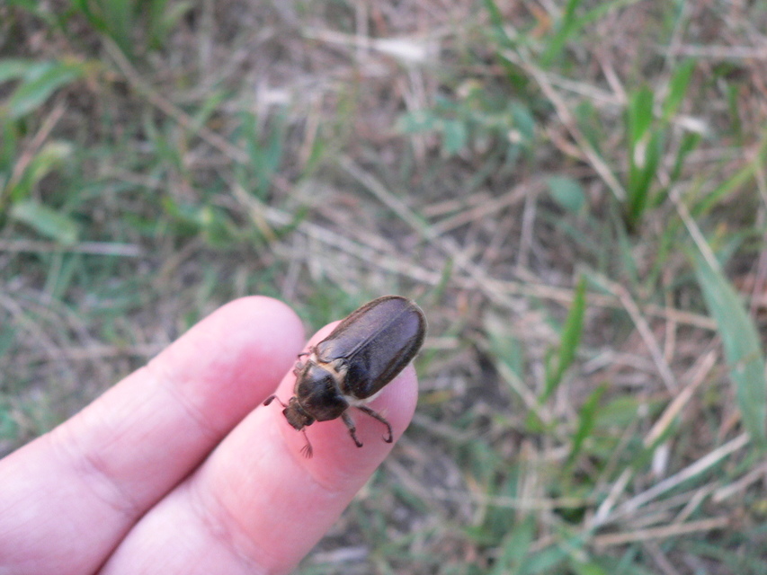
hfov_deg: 51.3
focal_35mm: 36
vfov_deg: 39.7
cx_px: 384
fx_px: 798
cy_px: 288
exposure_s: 1/6
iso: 200
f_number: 2.8
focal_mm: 6
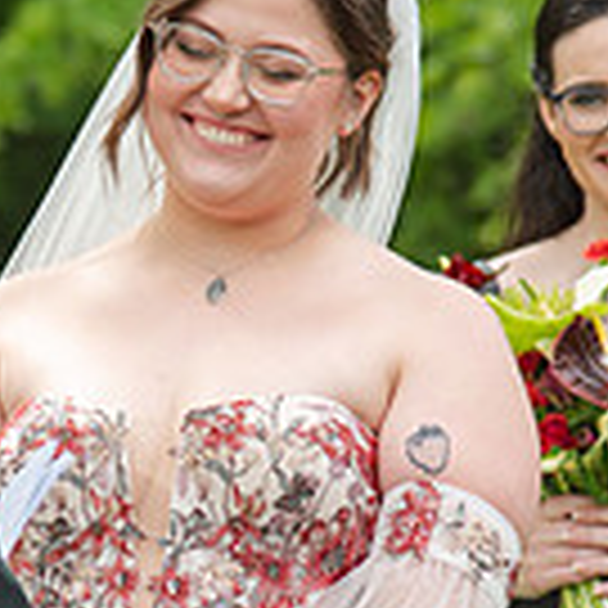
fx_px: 10115
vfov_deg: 3.4
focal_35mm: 509
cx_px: 121
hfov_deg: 3.4
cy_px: 355
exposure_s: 1/400
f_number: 4
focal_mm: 120
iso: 100
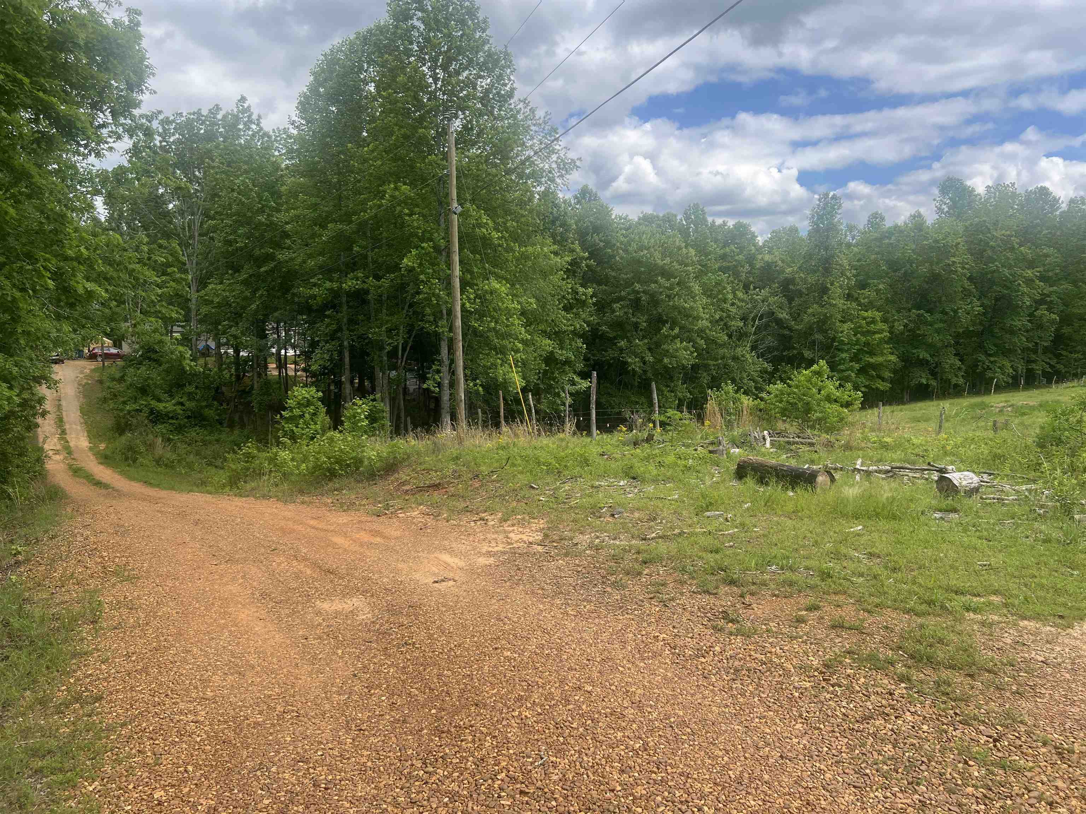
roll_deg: +2.1
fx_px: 816
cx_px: 543
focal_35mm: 26
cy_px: 407
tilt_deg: -6.9
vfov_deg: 53.1
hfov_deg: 67.3
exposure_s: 1/1779
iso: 50
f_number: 1.5
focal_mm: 5.7
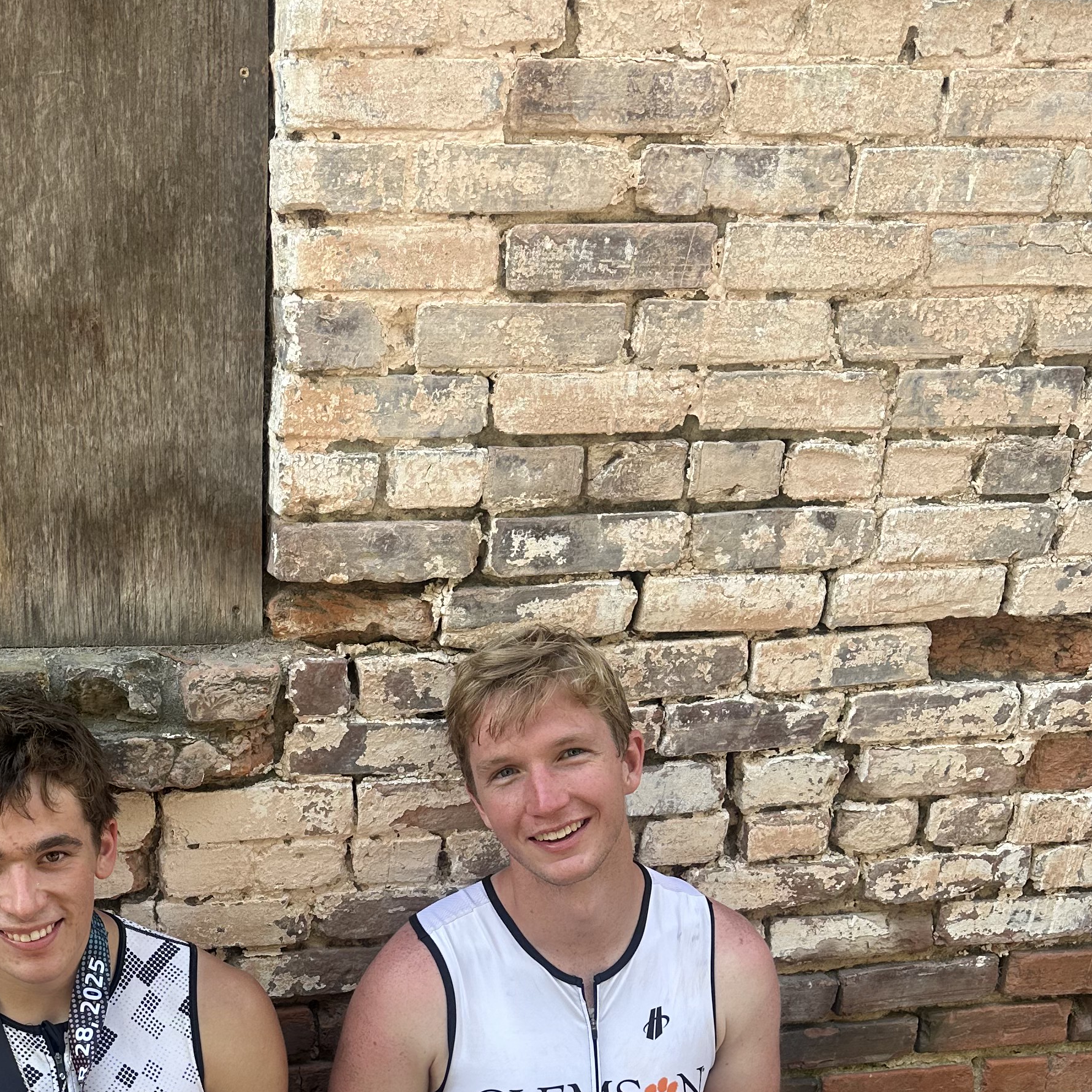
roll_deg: -1.0
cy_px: 998
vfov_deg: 33.4
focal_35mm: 48
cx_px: 226
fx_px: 1713
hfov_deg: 34.3
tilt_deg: -25.9
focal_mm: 6.86
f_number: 1.78
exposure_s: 1/390
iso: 80
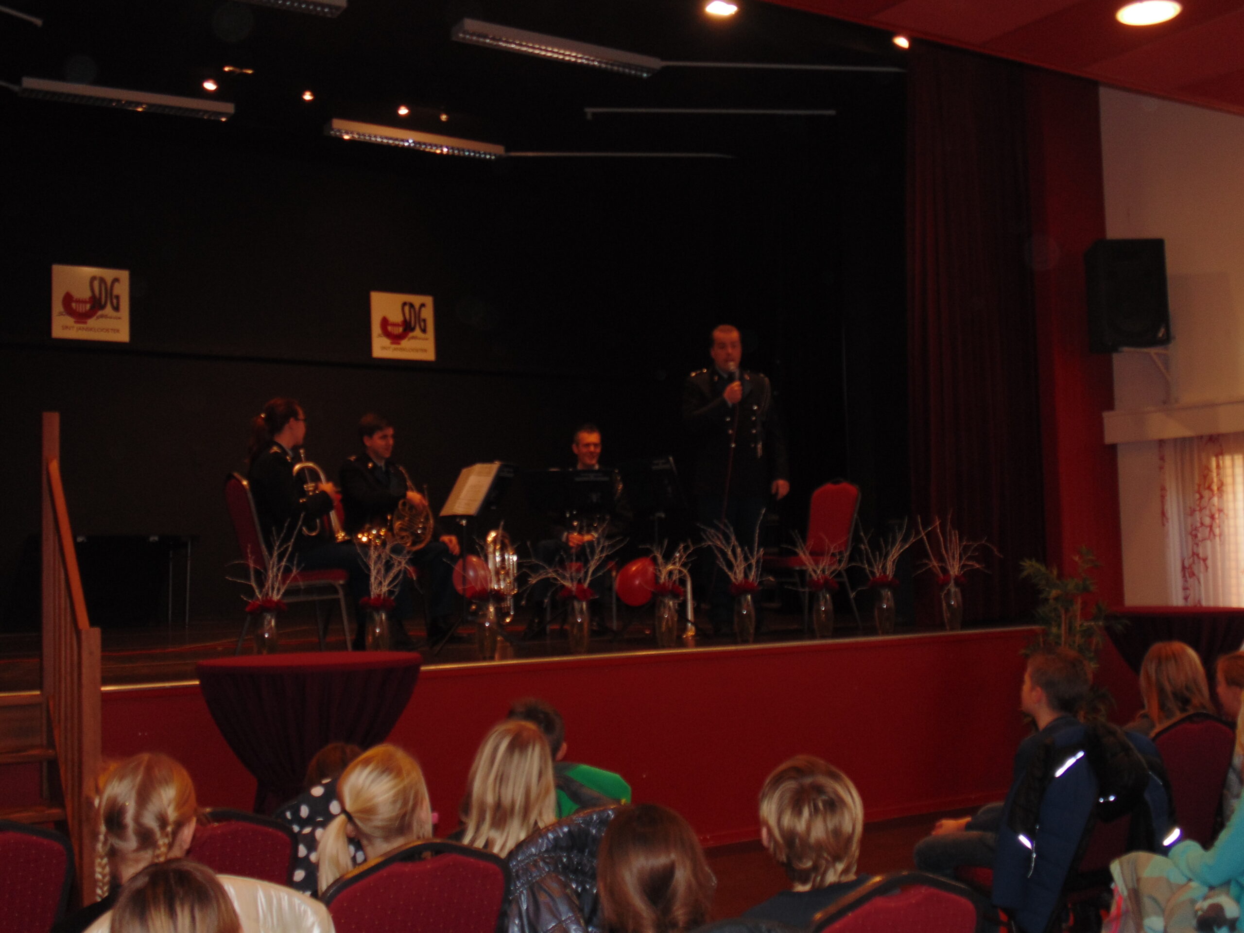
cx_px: 622
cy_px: 466
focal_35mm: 41
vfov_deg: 35.1
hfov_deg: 45.8
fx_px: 1473
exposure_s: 1/30
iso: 80
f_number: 3.6
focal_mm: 7.4
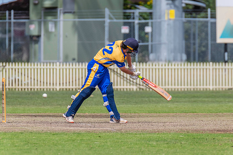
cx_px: 128
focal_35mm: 553
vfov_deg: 2.5
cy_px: 72
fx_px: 3578
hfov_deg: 3.7
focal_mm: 500
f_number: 7.1
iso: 800
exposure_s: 1/2500
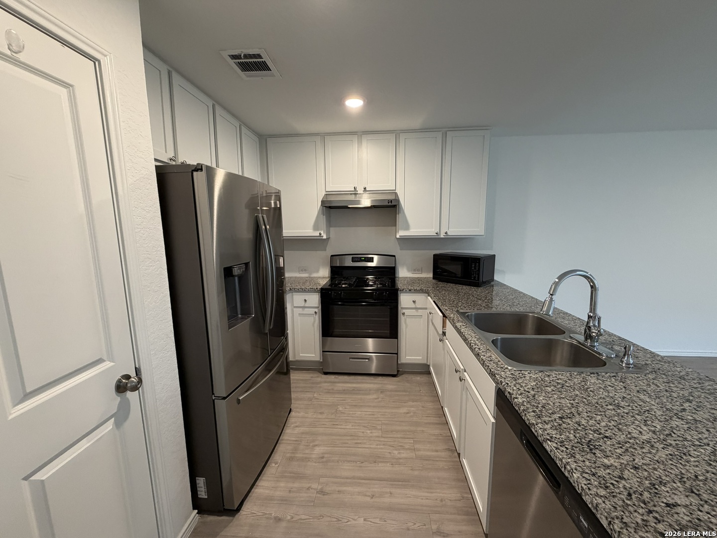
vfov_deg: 85.7
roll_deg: +0.9
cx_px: 358
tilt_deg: -8.1
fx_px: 290
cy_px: 269
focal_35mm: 14
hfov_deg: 102.1
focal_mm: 2.22
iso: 250
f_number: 2.2
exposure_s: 1/60
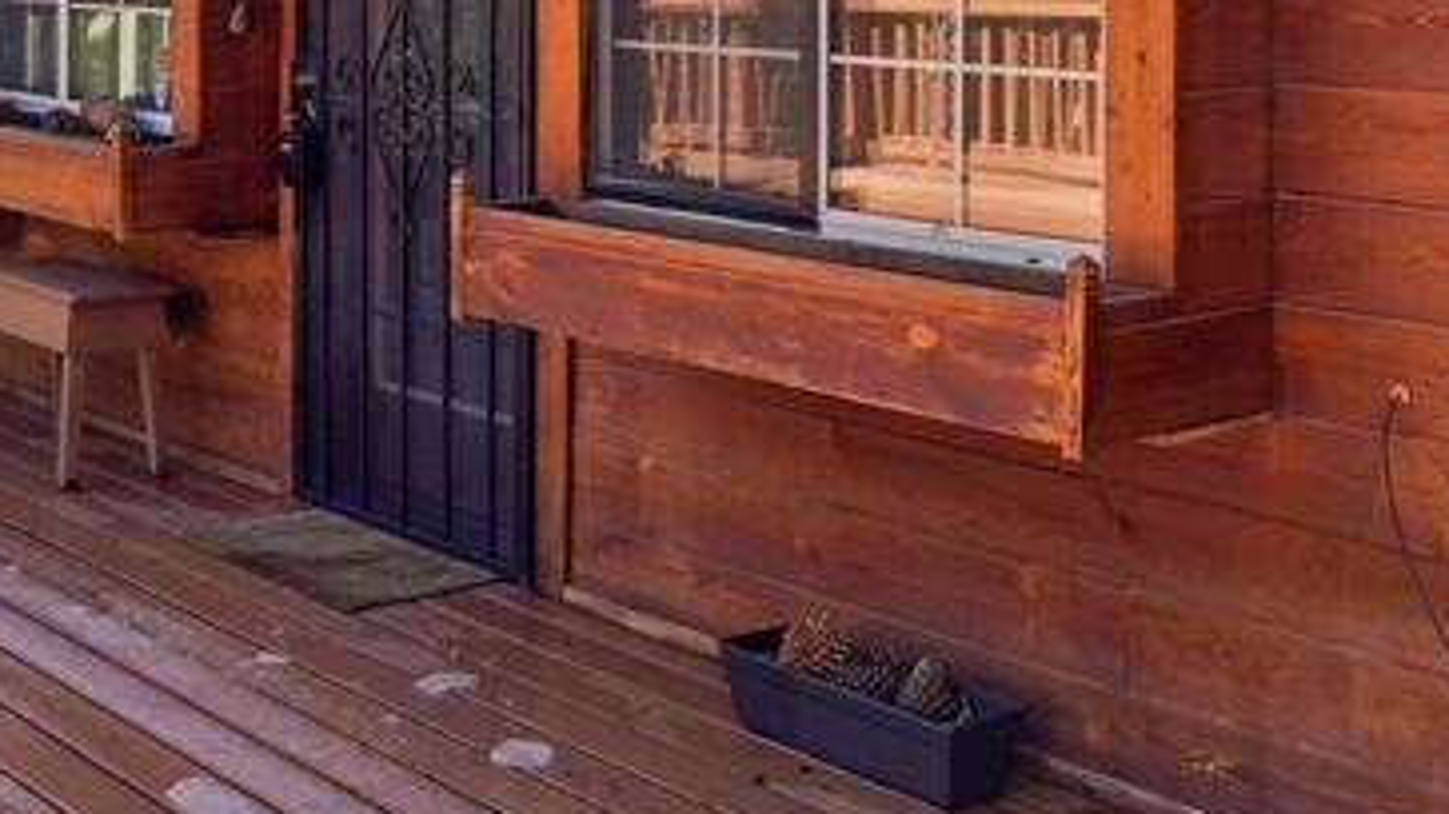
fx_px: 2266
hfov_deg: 35.4
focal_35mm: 59
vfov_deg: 19.5
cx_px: 603
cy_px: -80
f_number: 8
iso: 100
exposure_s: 1/40
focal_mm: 20
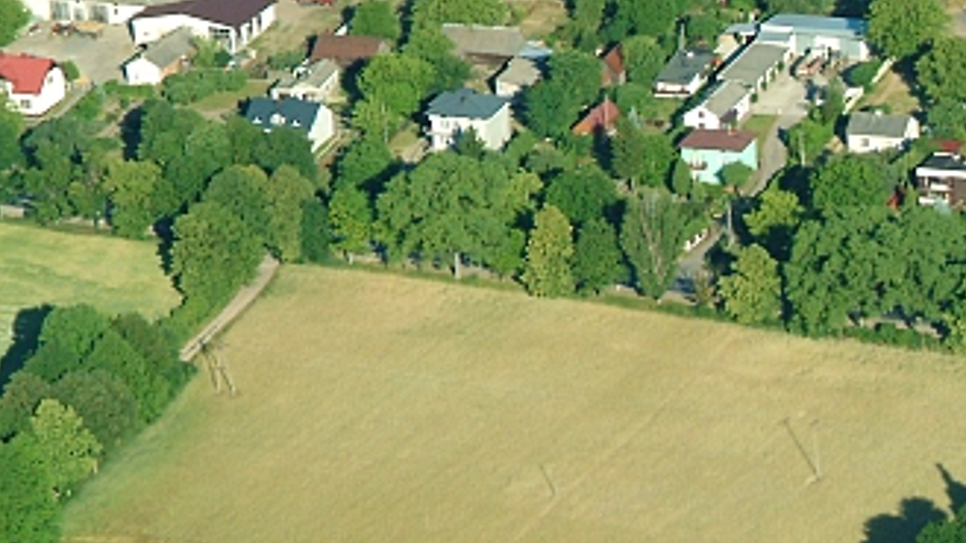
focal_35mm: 273
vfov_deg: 4.4
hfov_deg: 7.8
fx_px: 6982
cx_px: 1403
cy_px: 530
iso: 400
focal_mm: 57
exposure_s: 1/750
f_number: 6.7
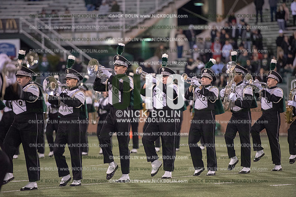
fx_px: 1645
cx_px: 148
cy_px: 98
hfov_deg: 10.3
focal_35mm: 200
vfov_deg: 6.9
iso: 5000
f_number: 3.2
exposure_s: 1/1250
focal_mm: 200
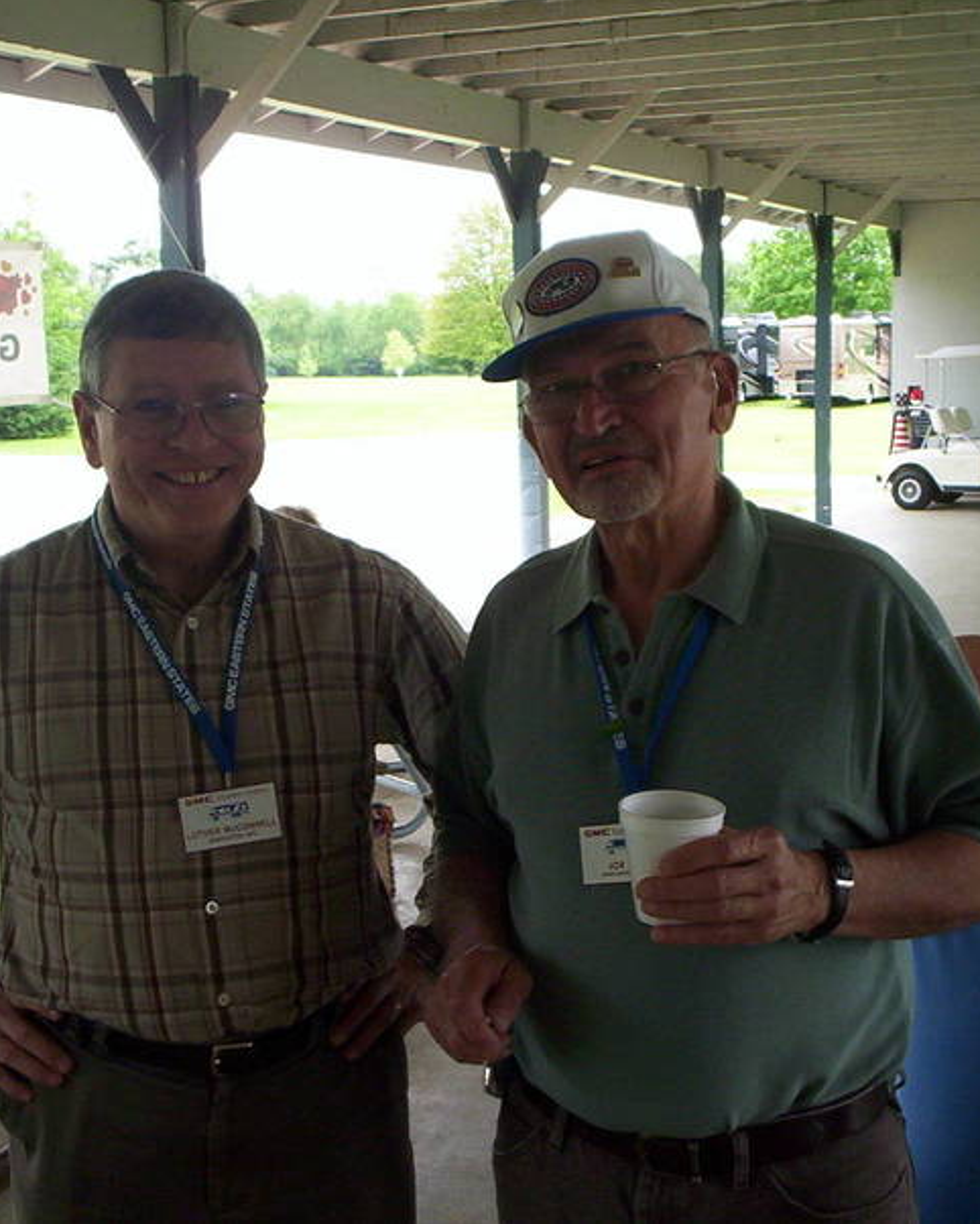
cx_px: 525
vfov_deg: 37.3
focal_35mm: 50
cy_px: 605
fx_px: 1812
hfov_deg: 30.3
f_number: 4.5
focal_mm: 4.99
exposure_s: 1/87.6
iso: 100
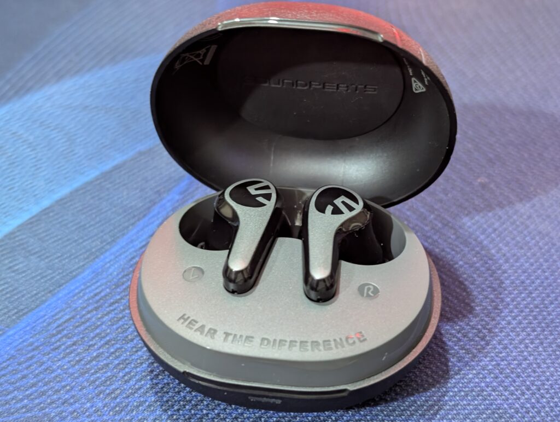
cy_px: 211
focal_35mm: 49
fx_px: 794
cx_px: 280
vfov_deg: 29.7
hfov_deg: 38.9
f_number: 1.68
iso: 700
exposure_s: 1/21.8
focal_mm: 6.9
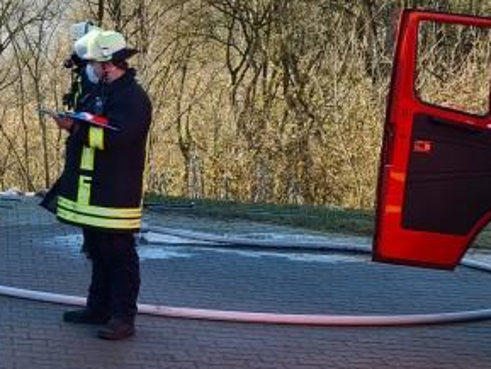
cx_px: -158
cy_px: 95
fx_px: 1305
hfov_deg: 19.5
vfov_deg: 16.0
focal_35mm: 92
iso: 50
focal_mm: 5.4
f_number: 1.8
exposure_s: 1/690
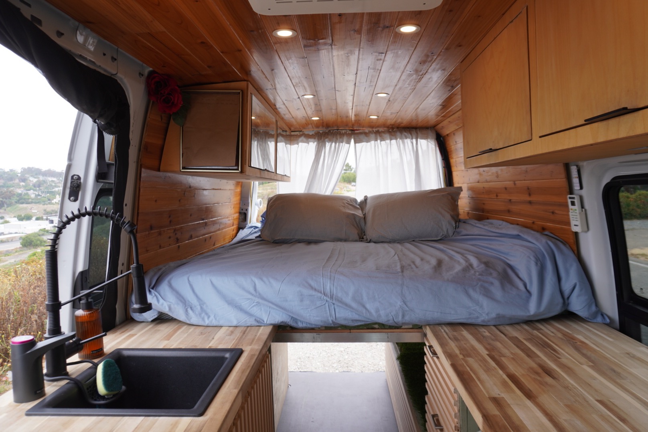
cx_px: 324
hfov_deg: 73.7
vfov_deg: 53.1
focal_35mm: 24
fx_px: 432
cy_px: 216
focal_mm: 16
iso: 100
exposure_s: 1/80
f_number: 5.6
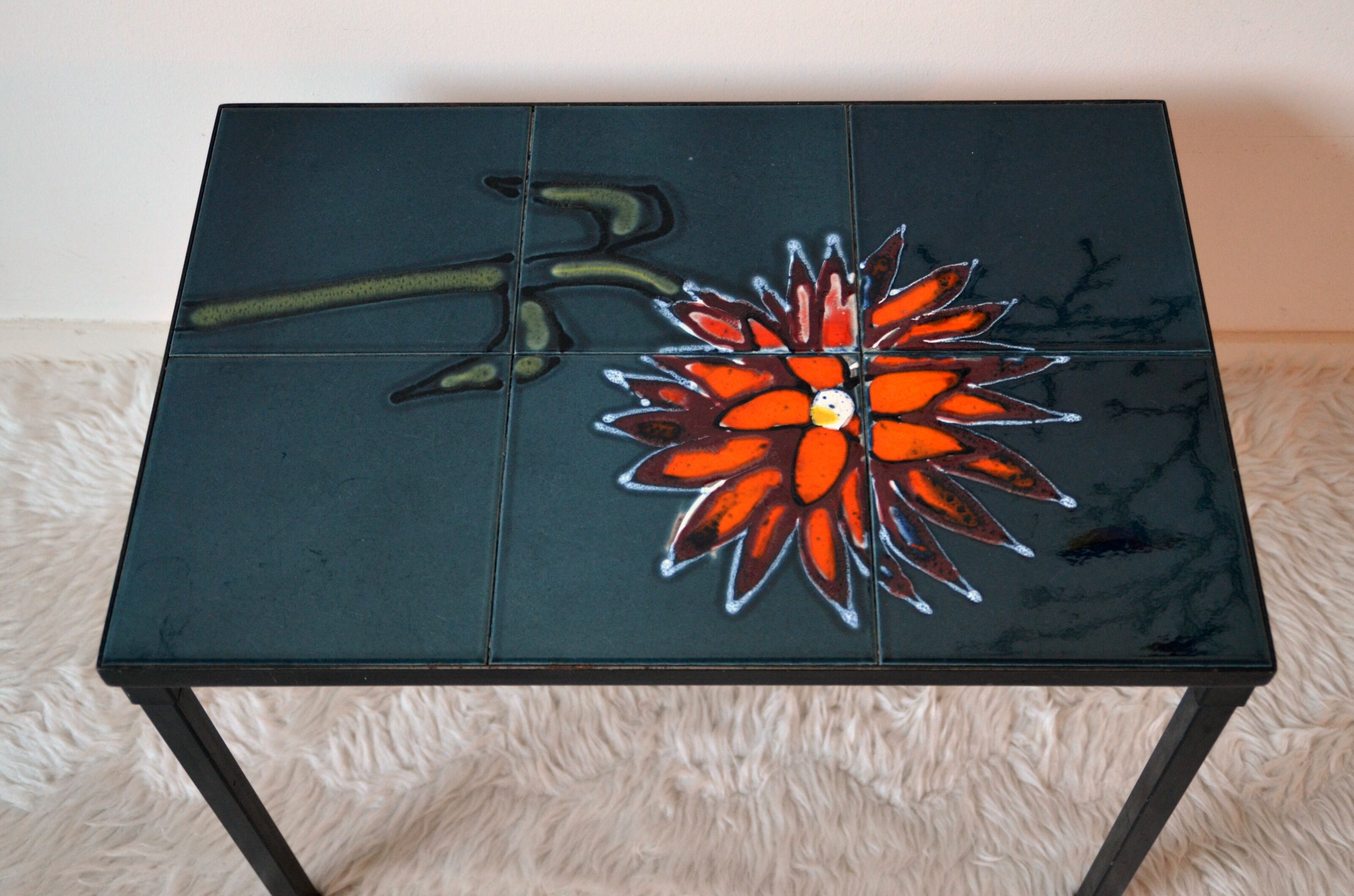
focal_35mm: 48
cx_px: 677
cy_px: 448
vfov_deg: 27.9
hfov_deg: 41.2
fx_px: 1801
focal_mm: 32
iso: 1000
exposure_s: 1/30
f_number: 4.2
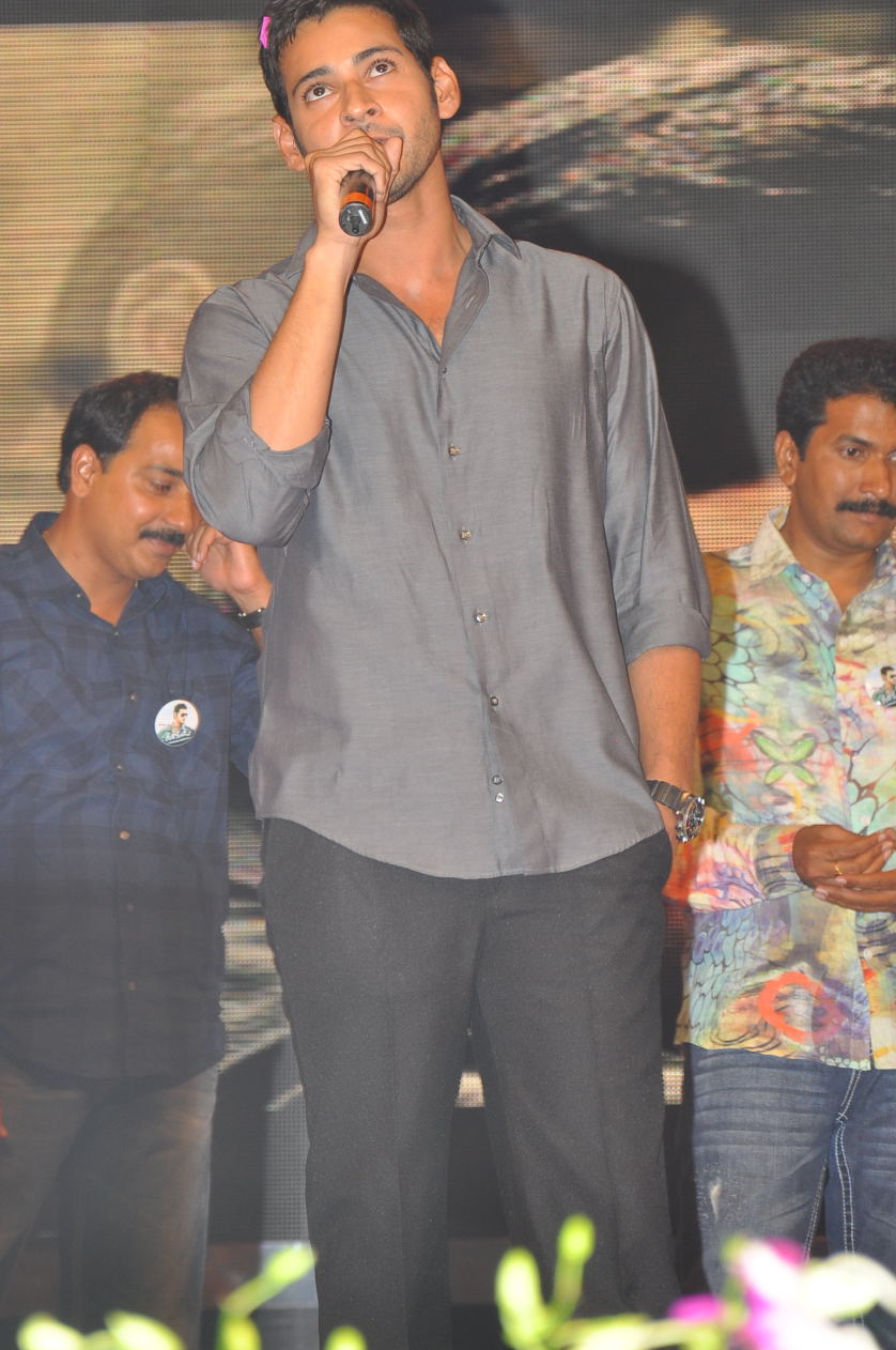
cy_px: 564
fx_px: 7473
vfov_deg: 10.3
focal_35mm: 200
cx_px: 397
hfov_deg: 6.9
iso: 400
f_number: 6.3
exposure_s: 1/125
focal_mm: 105
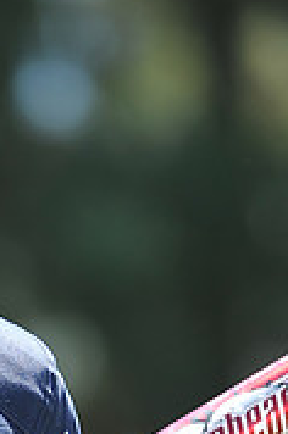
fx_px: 7866
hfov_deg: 2.1
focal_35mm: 653
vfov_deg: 3.2
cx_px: -117
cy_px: 671
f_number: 4.5
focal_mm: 200
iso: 200
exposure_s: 1/500
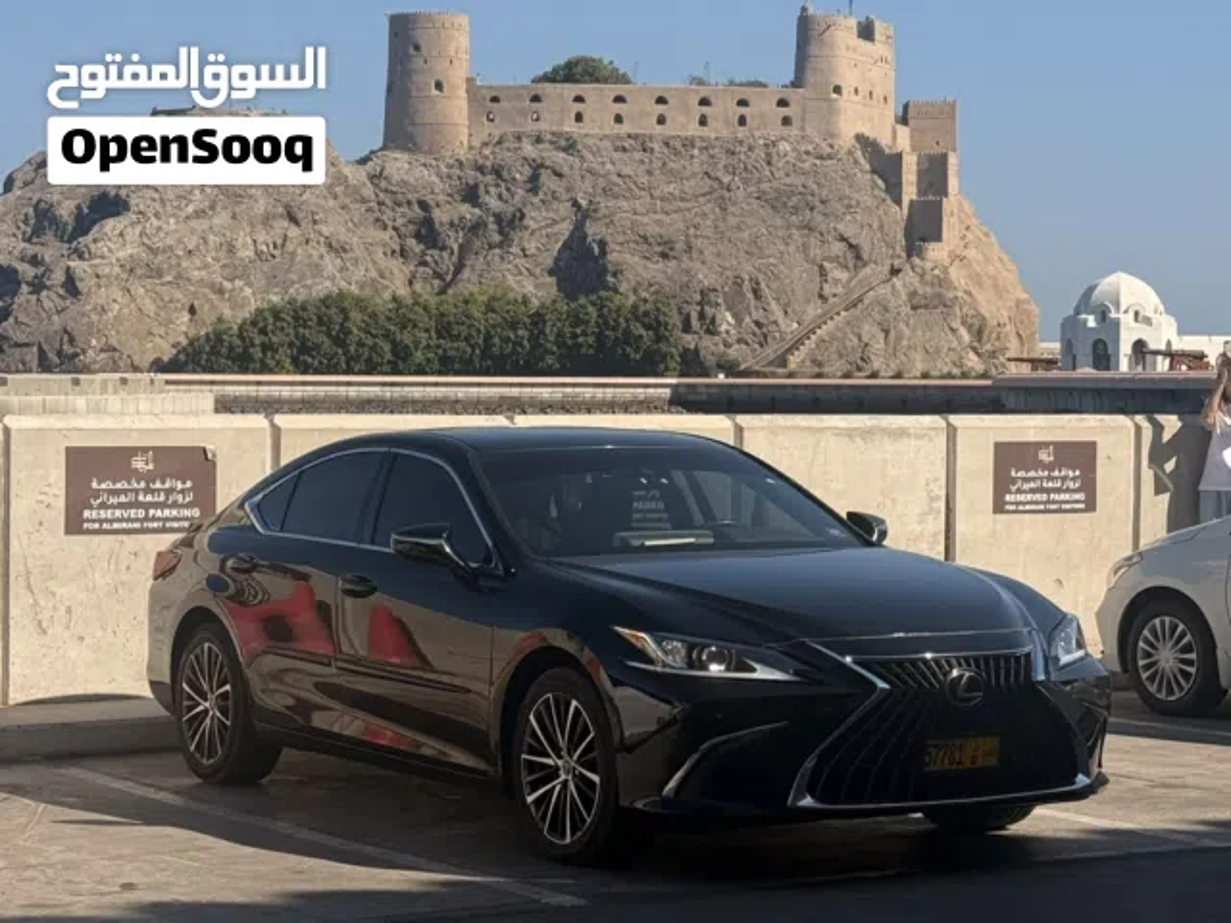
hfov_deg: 39.7
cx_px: 616
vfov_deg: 30.3
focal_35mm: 48
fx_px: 1707
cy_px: 462
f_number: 1.78
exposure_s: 1/6536
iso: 100
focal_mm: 6.76
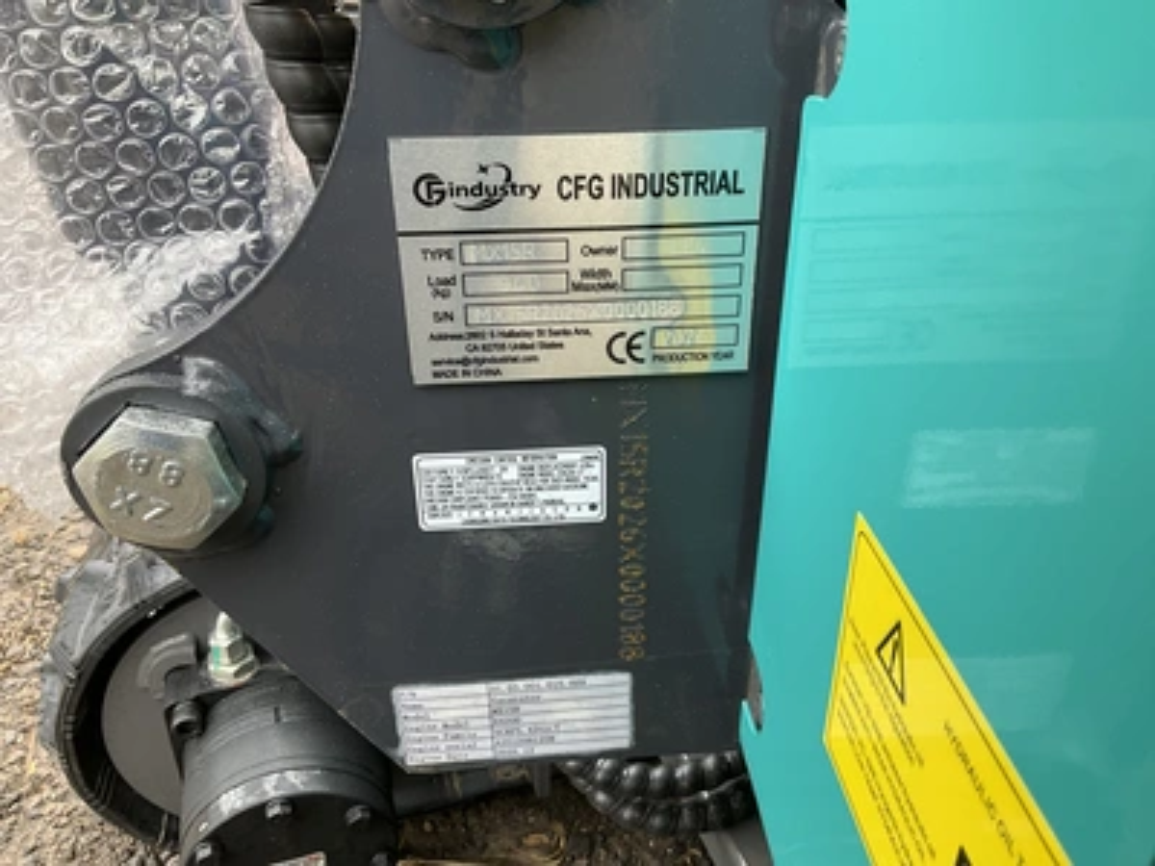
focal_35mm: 29
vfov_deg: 48.2
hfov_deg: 61.7
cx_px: 578
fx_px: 968
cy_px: 433
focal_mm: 3
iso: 32
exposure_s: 1/122
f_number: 1.8
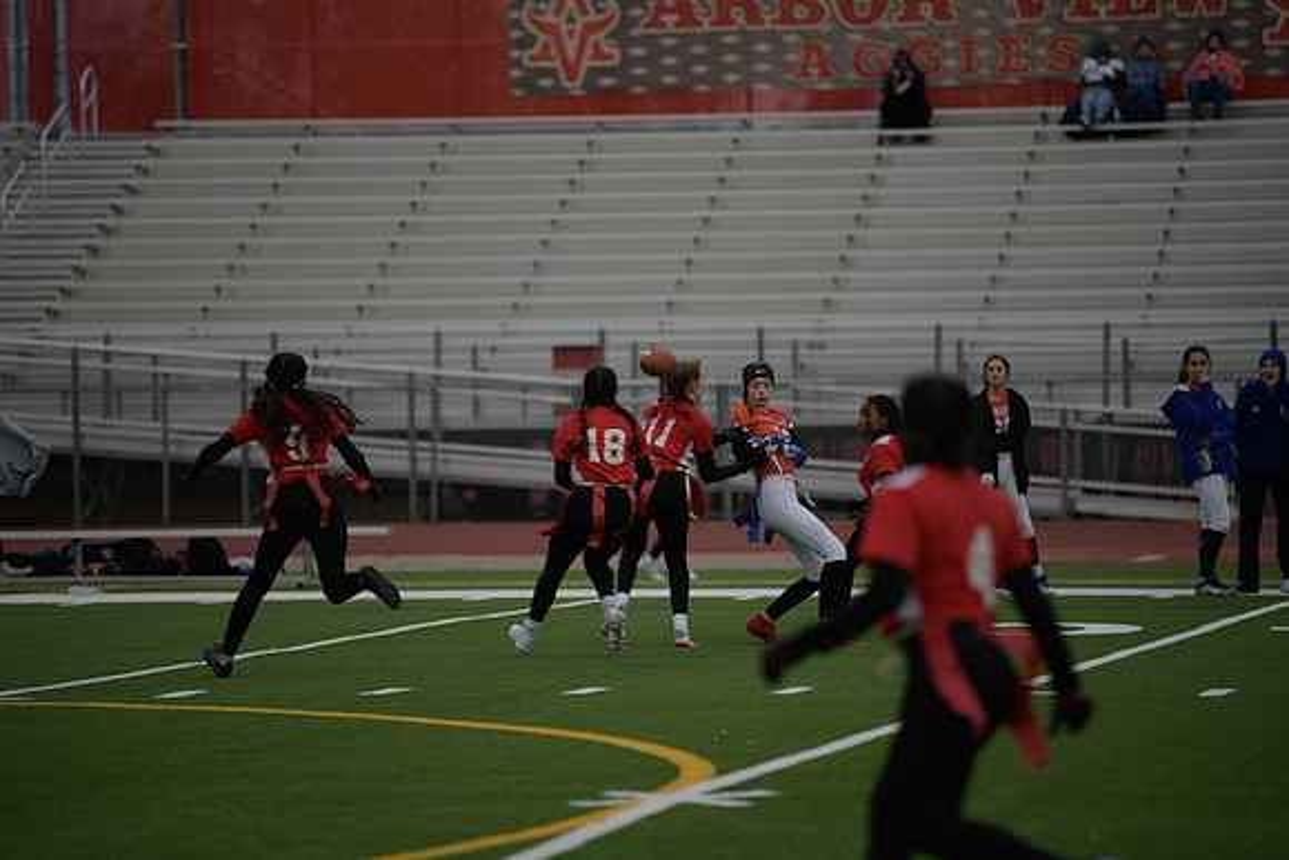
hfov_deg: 10.3
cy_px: 430
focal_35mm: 200
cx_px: 644
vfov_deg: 6.9
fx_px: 7162
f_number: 2.8
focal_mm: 200
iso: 64
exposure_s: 1/200
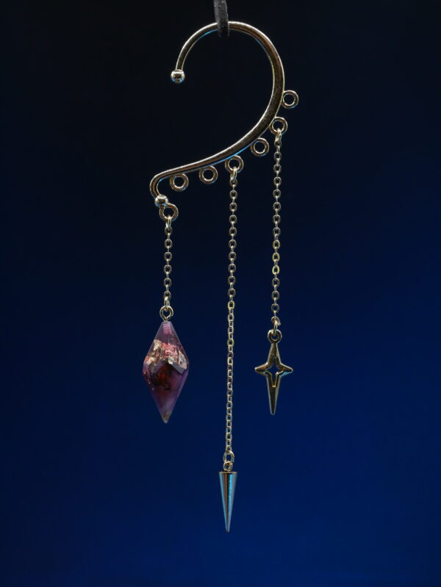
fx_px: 1018
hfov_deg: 24.4
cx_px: 220
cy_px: 294
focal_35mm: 60
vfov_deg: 32.2
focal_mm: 30
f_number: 6.3
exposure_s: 1/60
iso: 800
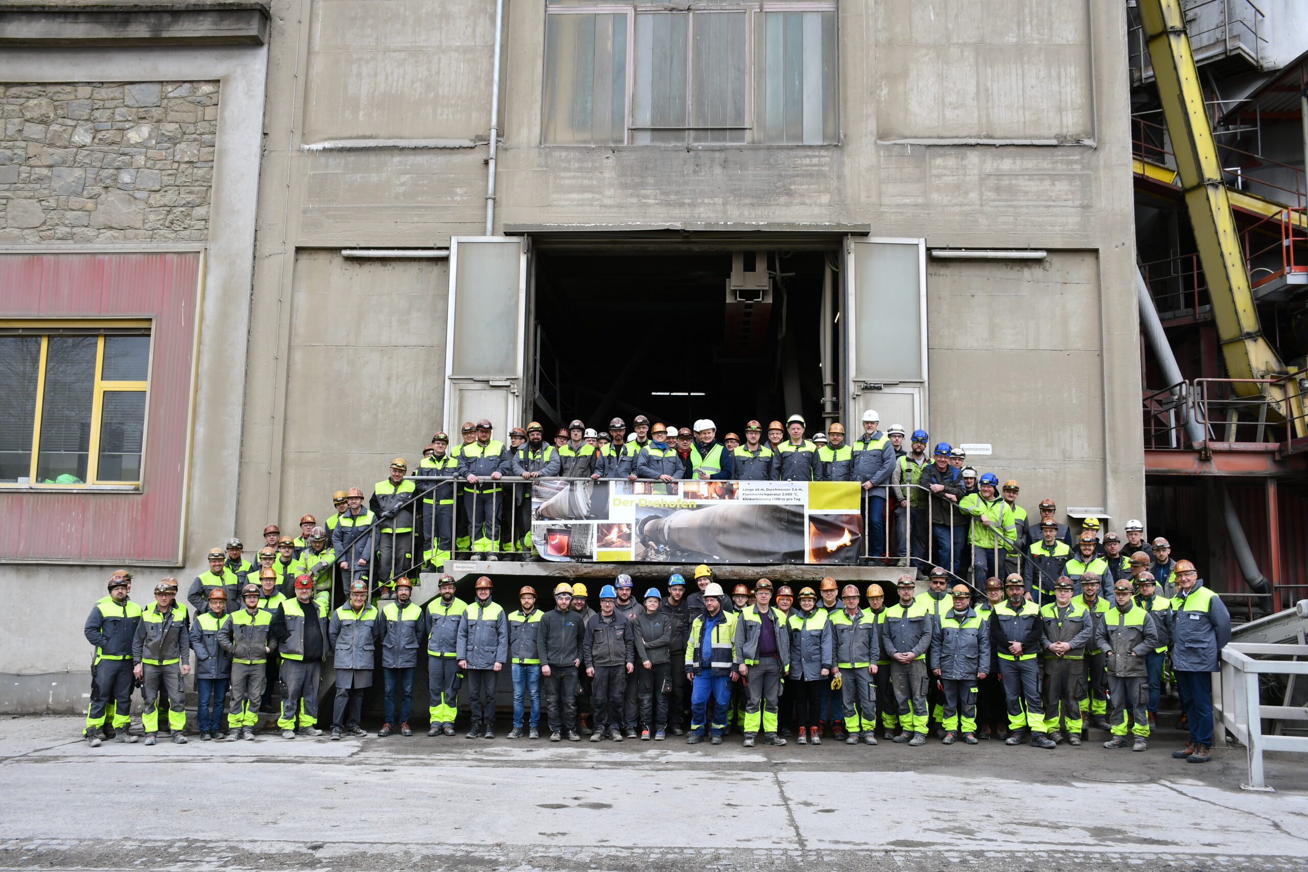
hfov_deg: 61.9
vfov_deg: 43.6
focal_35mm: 30
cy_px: 436
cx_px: 654
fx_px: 1090
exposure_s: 1/250
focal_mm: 20
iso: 200
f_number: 5.6
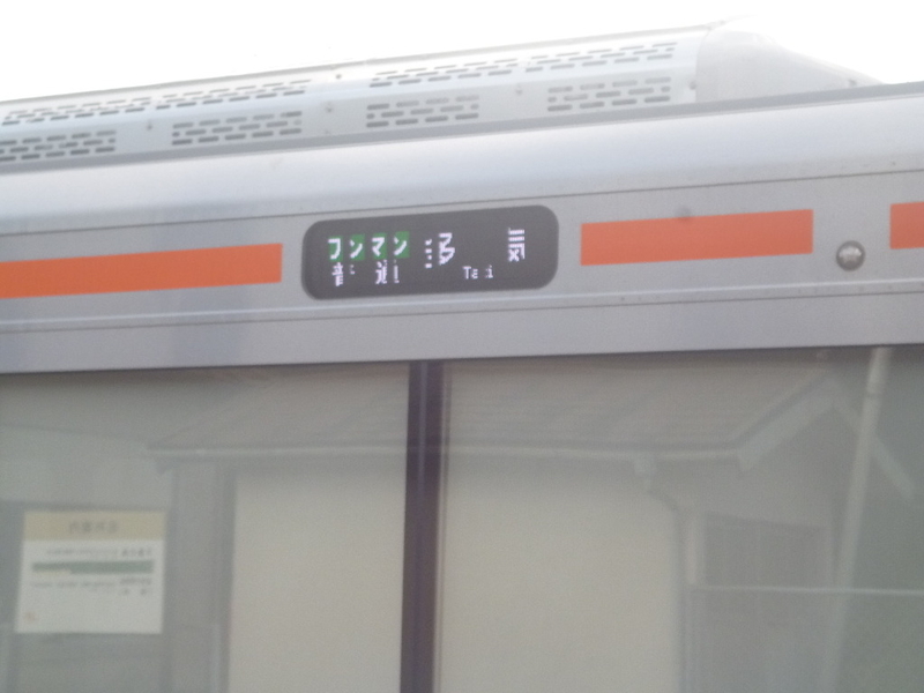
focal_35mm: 87
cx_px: 462
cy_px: 346
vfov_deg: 17.0
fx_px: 2322
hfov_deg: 22.5
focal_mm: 15.5
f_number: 5.8
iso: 250
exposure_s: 1/200
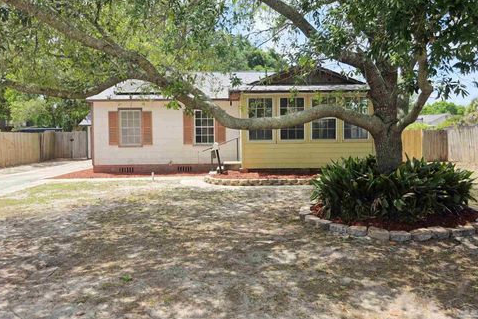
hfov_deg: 71.5
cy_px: 138
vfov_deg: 51.2
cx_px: 240
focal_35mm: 25
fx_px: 332
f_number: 1.7
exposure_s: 1/2490
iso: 80
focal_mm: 6.3
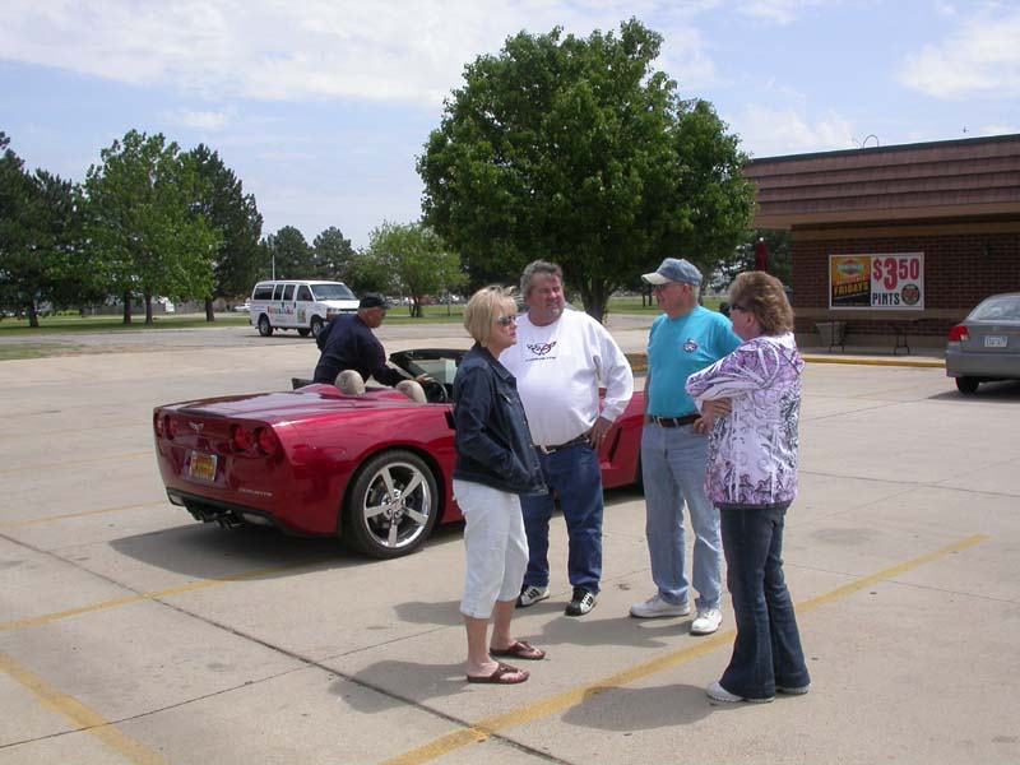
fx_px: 1120
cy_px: 382
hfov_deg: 49.0
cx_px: 510
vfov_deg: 37.7
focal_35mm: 38
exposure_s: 1/387
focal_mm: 7.85
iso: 100
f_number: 7.5
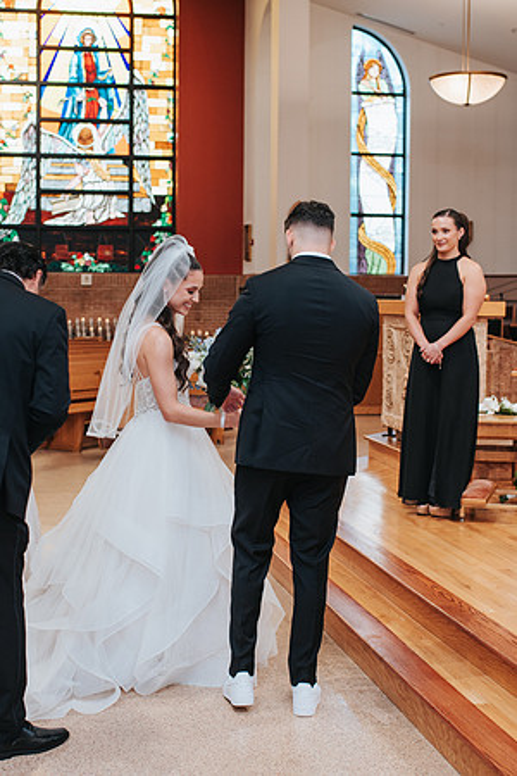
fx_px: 1136
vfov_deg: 37.7
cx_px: 198
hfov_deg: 25.6
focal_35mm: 53
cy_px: 388
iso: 640
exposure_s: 1/125
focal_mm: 35
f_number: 2.8
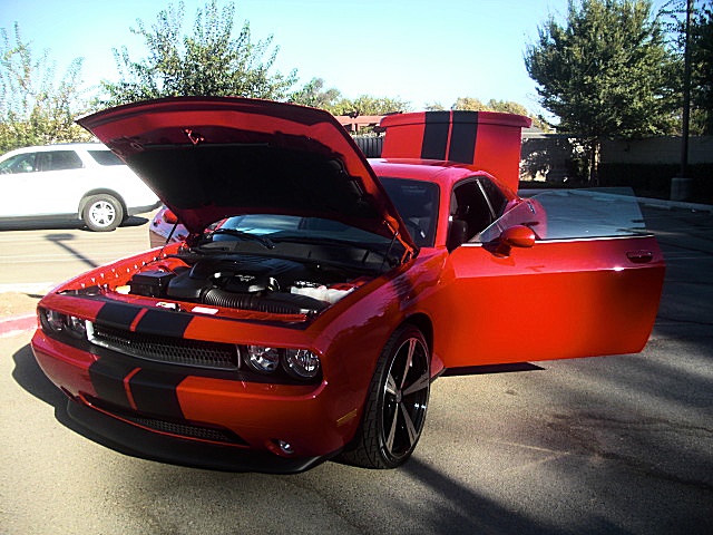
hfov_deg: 51.4
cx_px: 356
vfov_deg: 39.7
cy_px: 268
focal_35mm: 36
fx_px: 742
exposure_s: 1/320
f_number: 2.8
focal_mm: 6.3
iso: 50
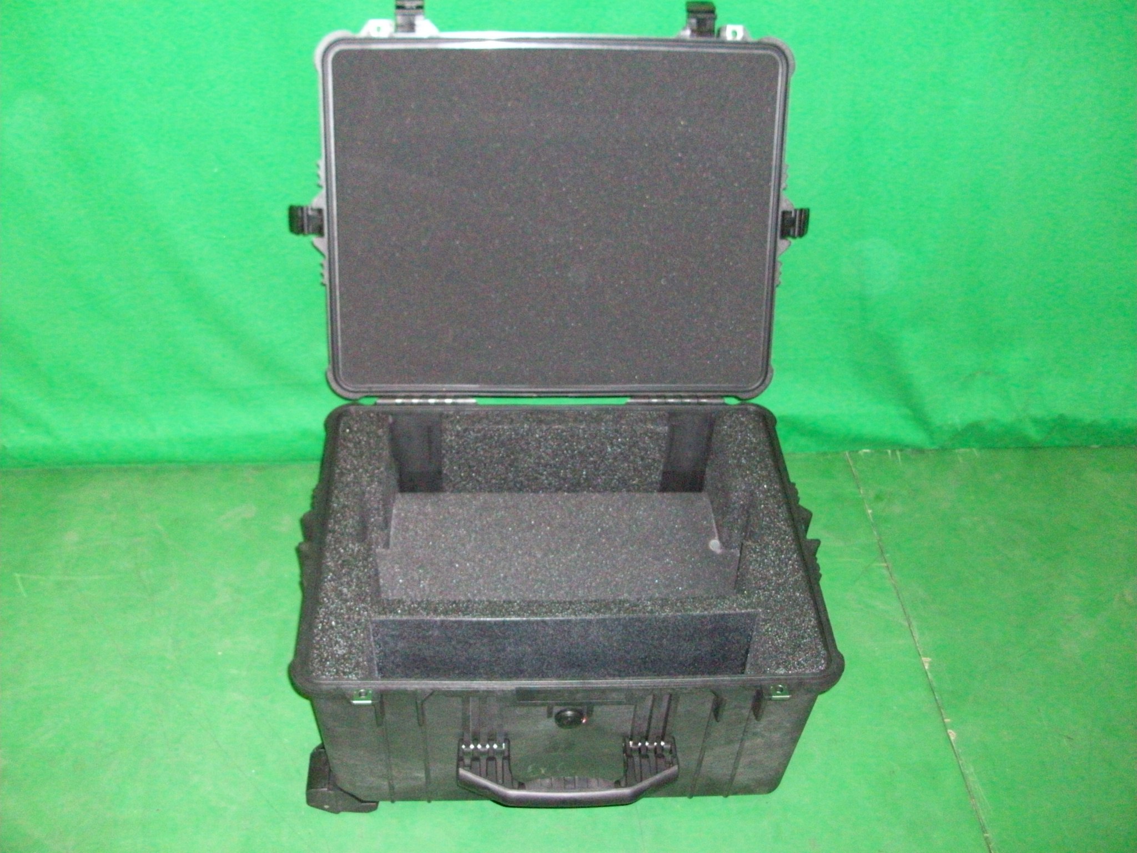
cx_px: 568
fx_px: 1117
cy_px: 426
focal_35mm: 34
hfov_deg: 54.0
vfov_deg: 41.8
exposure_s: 1/60
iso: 320
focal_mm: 5.7
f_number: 2.8
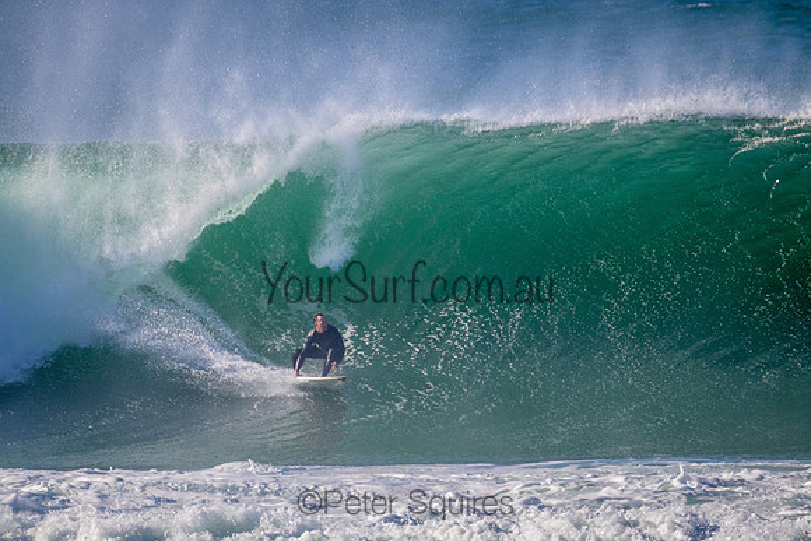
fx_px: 18026
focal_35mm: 800
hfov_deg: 2.6
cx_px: 406
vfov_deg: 1.7
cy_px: 270
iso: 1800
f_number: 11
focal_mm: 800
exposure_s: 1/2000
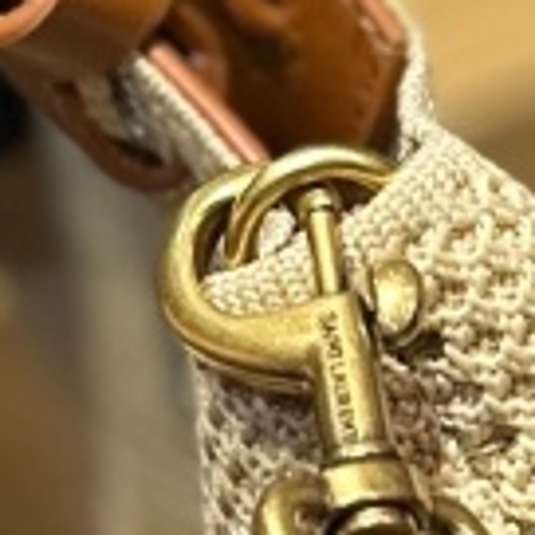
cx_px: 574
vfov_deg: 7.8
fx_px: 3917
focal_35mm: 224
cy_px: 51
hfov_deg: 7.8
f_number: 1.78
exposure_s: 1/121
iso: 200
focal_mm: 6.86
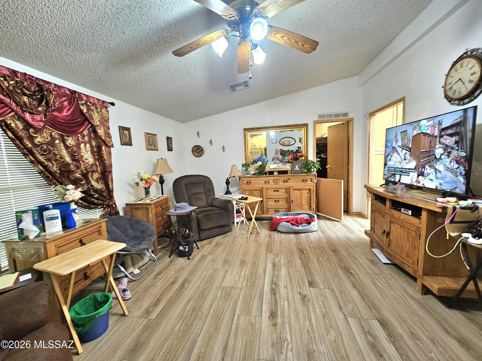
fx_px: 181
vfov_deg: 89.9
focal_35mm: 13
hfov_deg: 106.2
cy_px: 180
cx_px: 241
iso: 400
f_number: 2.2
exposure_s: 1/30
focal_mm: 2.2
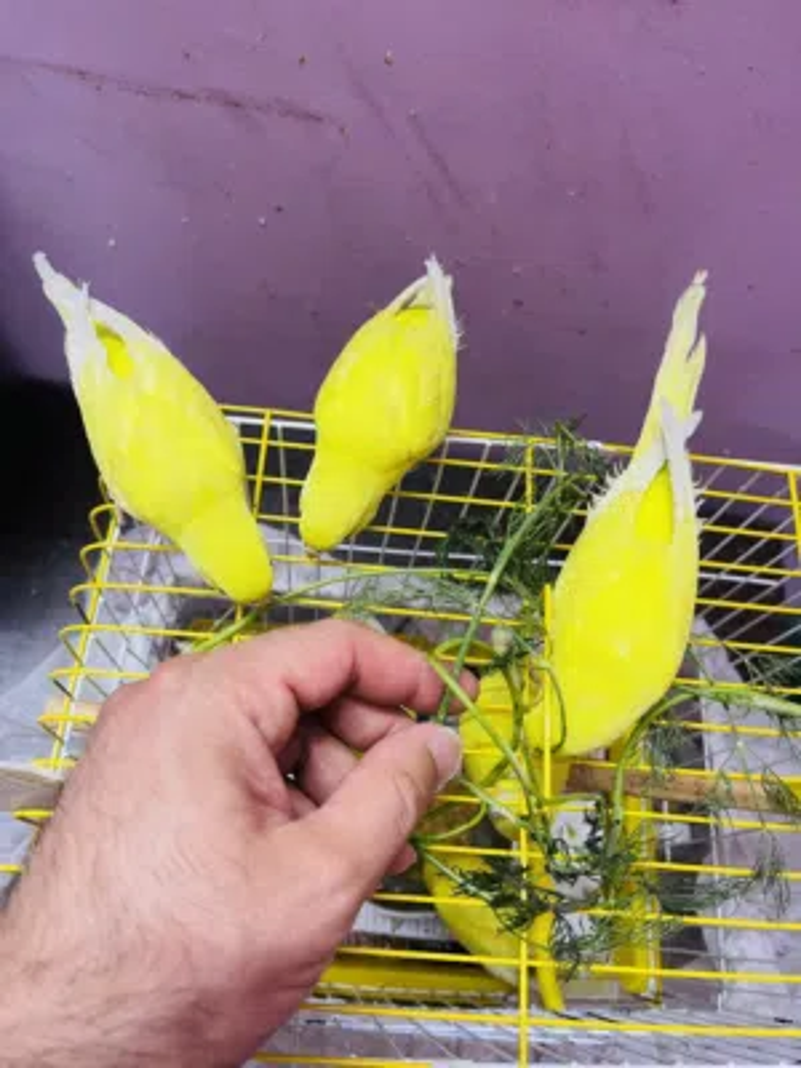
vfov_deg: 69.4
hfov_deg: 54.9
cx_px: 400
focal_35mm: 25
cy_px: 534
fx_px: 771
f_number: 1.6
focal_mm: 5.1
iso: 200
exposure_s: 1/49
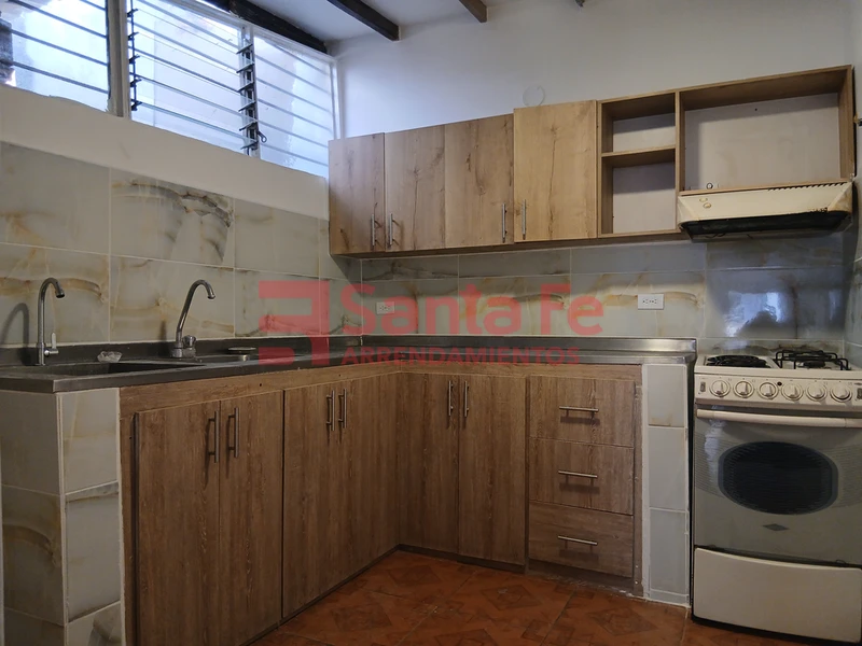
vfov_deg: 53.1
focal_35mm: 26
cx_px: 431
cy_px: 323
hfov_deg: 67.3
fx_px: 647
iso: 160
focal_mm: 3.98
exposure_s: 1/60
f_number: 1.8
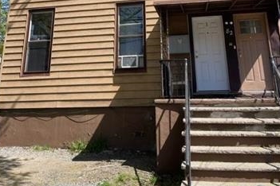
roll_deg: +0.0
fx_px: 288
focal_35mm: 37
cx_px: 138
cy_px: 13
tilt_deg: +17.5
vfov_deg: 33.7
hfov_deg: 51.9
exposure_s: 1/1742
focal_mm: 4.2
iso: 32
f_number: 1.6
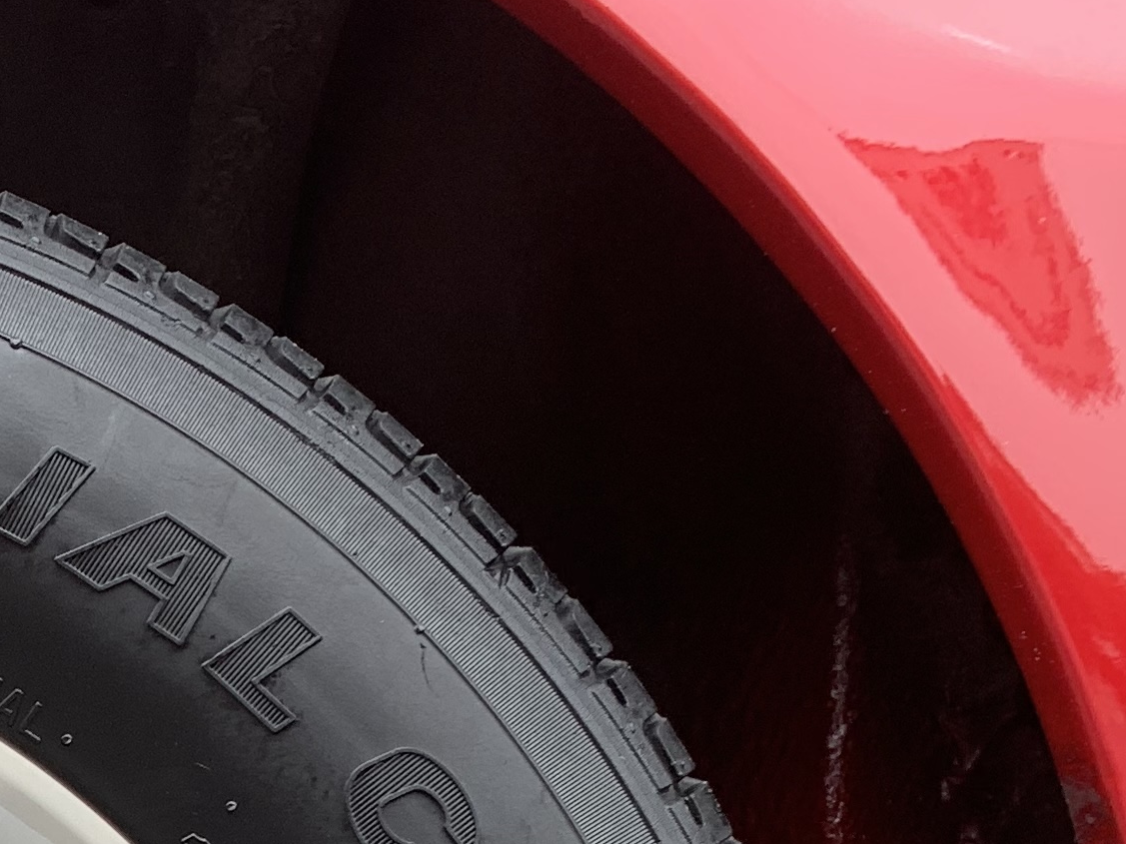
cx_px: -514
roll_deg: -4.1
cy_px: 1503
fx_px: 3025
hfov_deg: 18.8
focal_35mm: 93
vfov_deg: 14.1
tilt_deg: -1.7
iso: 25
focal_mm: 4.25
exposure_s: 1/163
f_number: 1.8
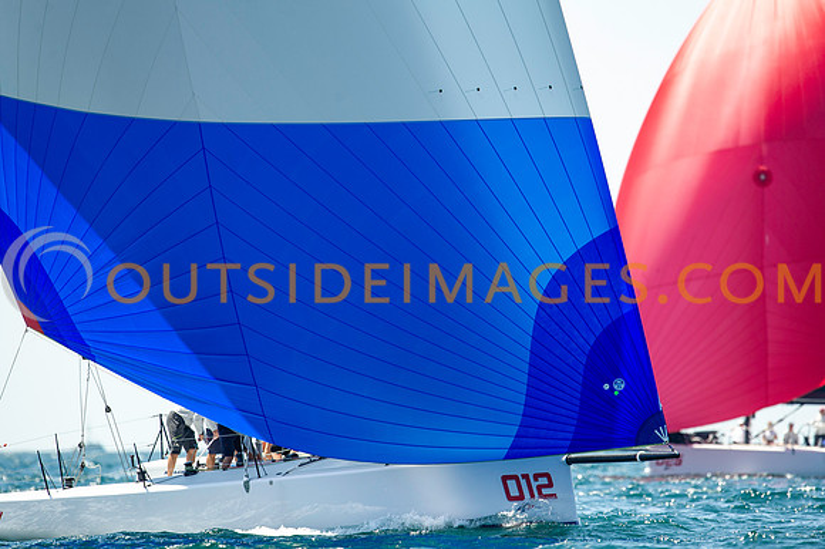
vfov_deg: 2.2
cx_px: 412
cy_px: 274
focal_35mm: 615
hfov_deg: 3.4
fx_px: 14089
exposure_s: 1/1000
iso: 400
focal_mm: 600
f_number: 5
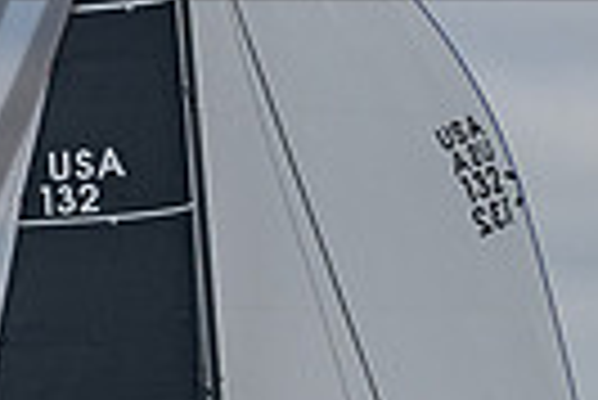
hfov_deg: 4.1
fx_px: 8198
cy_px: 136
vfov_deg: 2.8
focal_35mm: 493
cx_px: -419
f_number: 5.6
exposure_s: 1/6400
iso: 400
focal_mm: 100
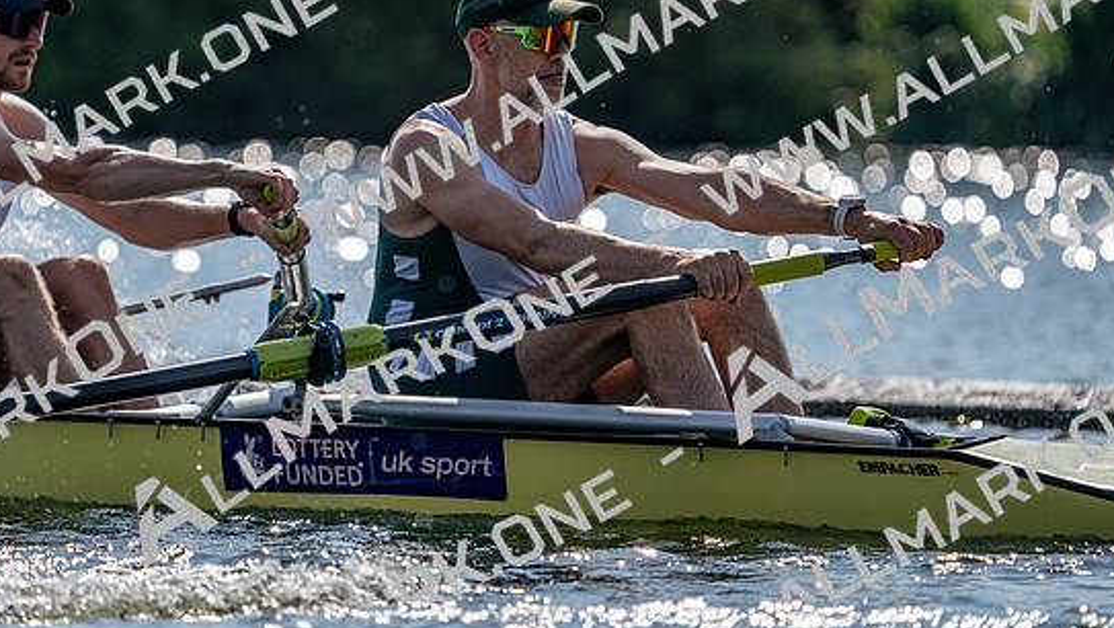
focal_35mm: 472
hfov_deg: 4.6
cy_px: 249
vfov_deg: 2.6
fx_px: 13949
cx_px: 552
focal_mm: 422
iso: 125
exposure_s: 1/1600
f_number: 6.3
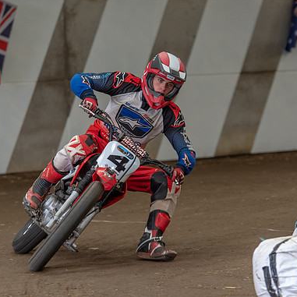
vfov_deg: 7.5
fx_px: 2252
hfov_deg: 7.5
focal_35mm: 232
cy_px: 178
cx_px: 153
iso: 900
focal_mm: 140
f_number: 3.5
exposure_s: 1/125
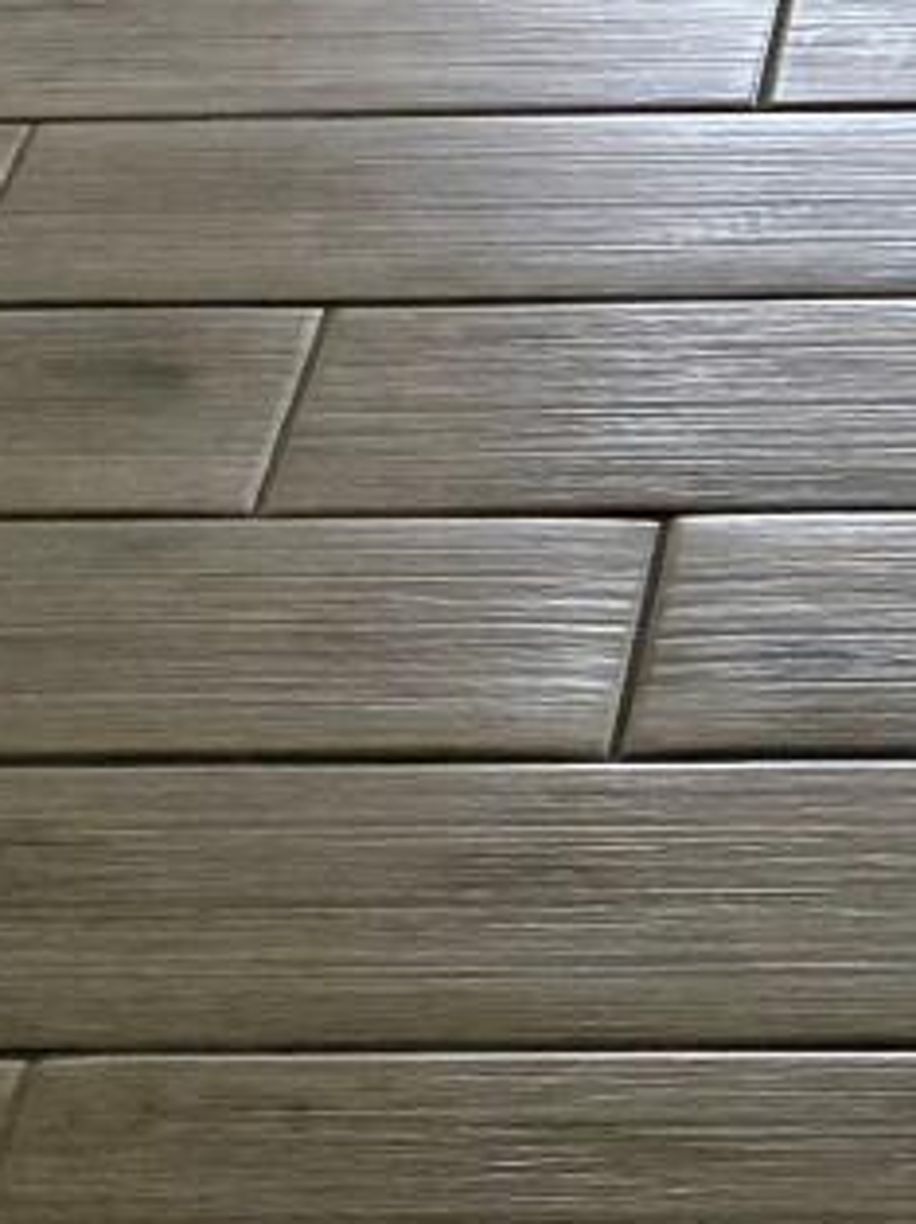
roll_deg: +1.1
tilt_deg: -4.9
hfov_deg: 9.5
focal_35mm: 153
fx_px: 5406
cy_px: -1941
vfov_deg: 10.6
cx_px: 1251
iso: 200
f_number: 1.78
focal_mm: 6.76
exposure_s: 1/75
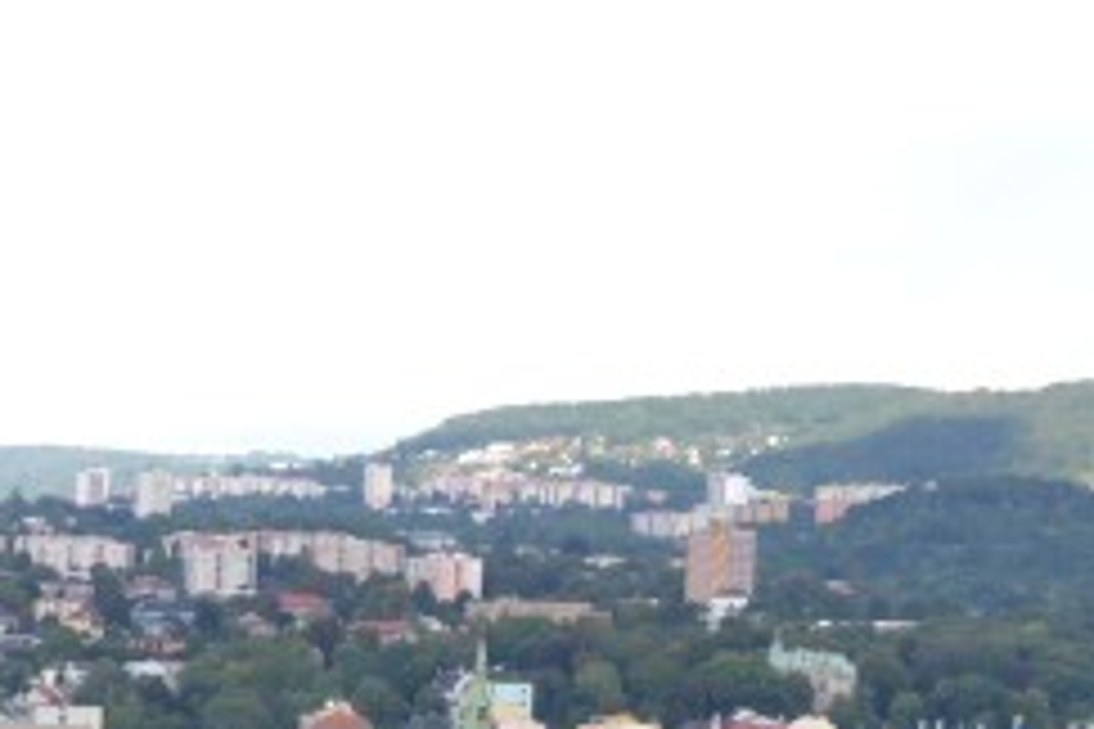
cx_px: -392
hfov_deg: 20.5
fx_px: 2704
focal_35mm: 89
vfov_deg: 14.9
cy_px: 844
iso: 100
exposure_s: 1/125
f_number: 6.3
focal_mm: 18
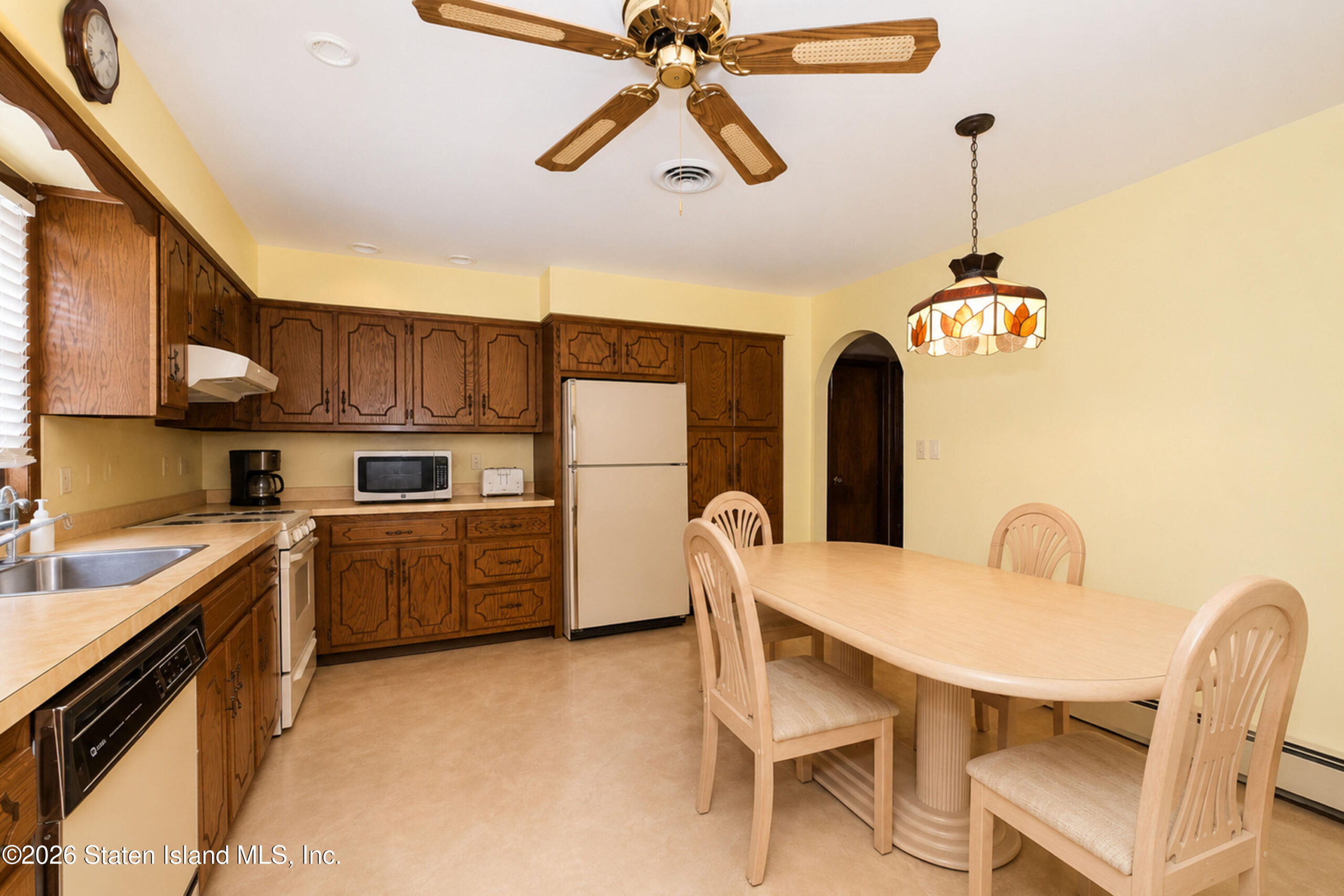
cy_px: 448
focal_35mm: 15
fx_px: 560
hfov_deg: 100.4
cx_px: 672
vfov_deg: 77.3
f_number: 7.1
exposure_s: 1/60
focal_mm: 10
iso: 2000
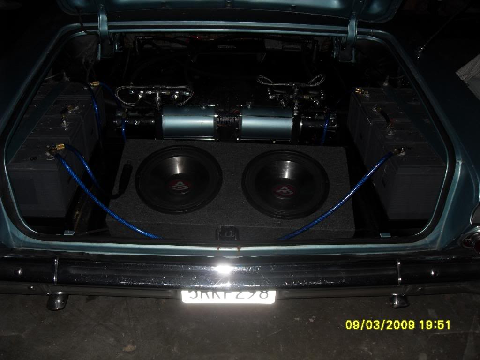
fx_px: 471
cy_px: 180
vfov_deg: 41.8
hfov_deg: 54.0
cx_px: 240
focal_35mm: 34
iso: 100
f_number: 2.8
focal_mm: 6.3
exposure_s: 1/45
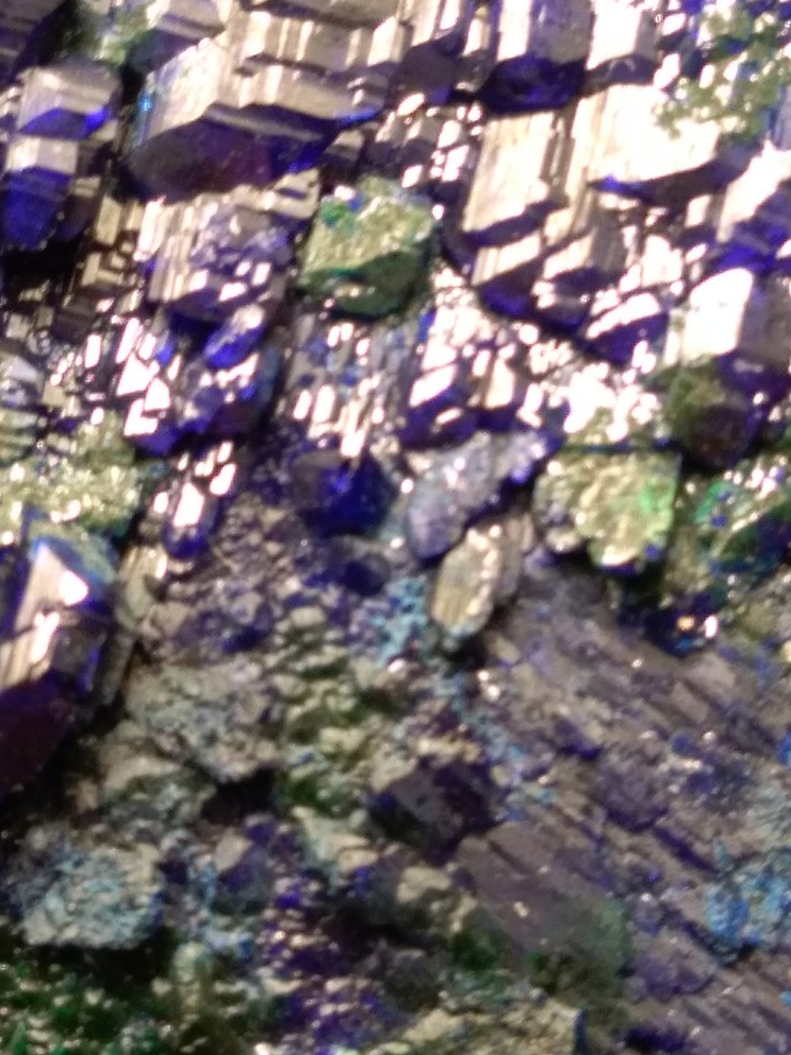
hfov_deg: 38.5
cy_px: 377
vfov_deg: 49.5
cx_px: 483
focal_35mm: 37
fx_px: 1127
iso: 105
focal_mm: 3.54
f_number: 2
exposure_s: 1/60
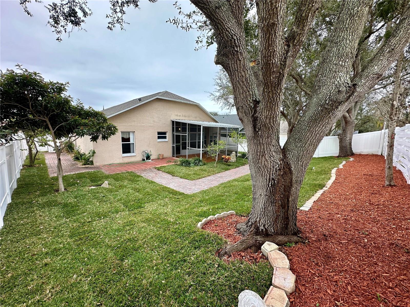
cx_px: 205
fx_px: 166
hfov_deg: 102.1
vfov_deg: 85.7
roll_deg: -0.9
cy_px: 154
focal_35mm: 14
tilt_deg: -7.8
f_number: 2.2
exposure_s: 1/99
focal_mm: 2.22
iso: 50
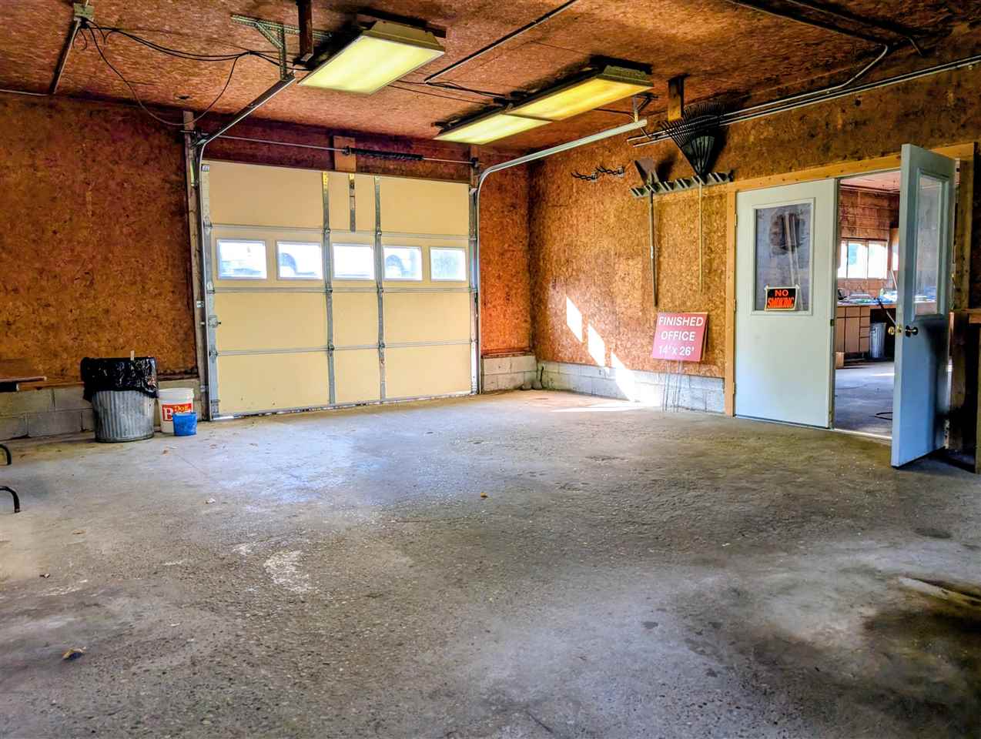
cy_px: 370
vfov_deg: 57.0
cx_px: 490
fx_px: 681
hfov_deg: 71.5
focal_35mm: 24
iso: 116
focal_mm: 6.9
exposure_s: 1/120
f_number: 1.68
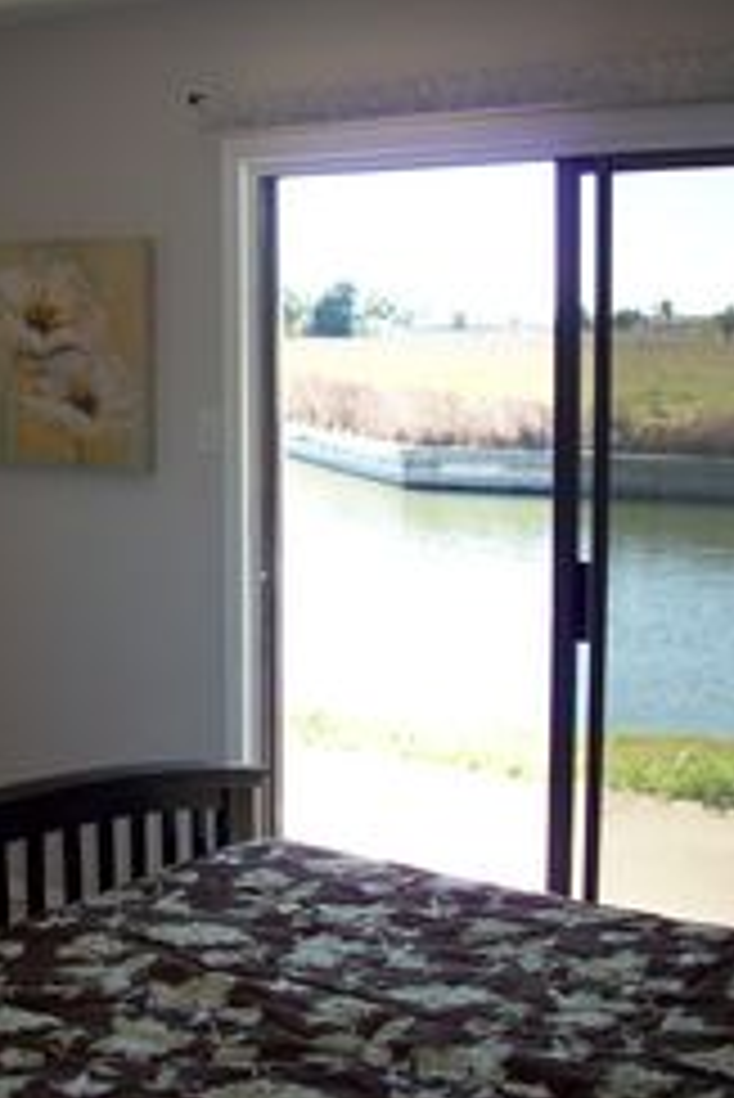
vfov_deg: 34.5
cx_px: 198
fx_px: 1771
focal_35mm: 58
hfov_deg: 23.2
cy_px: 580
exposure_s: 1/162
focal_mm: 6.2
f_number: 2.8
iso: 80
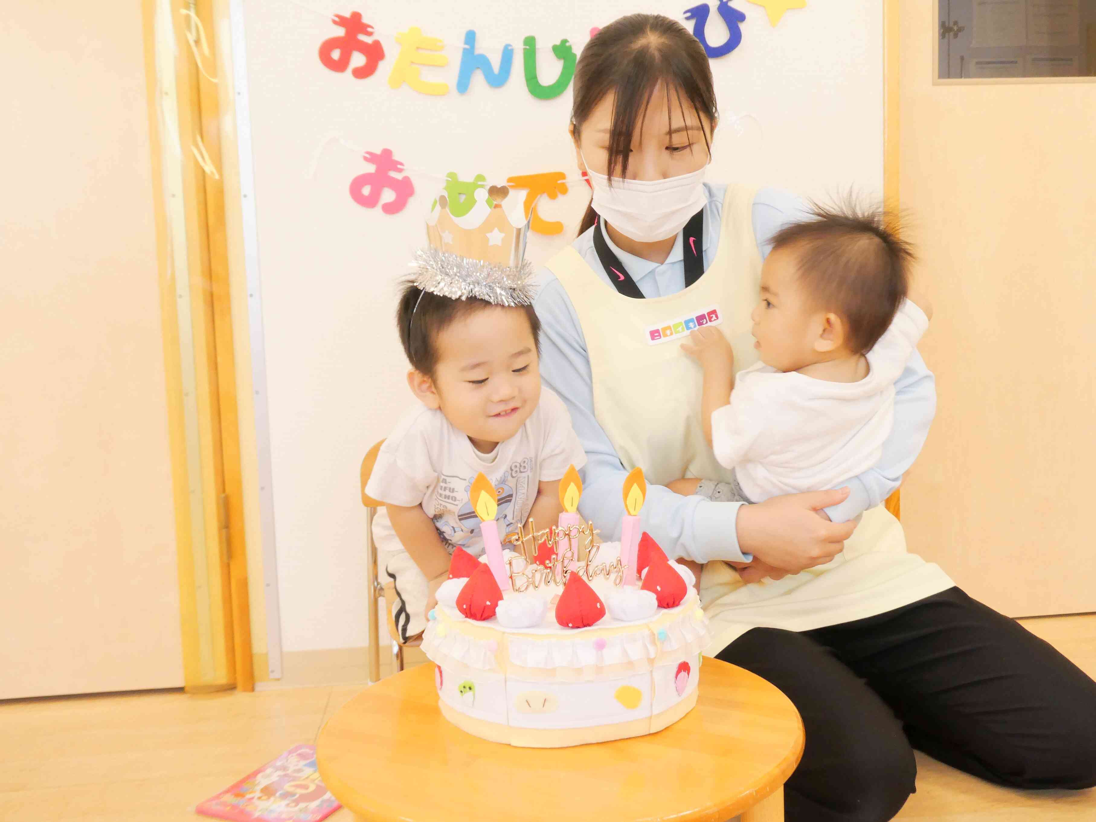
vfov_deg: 40.7
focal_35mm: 35
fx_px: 1108
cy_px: 411
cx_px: 548
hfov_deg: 52.6
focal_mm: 6.3
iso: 125
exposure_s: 1/80
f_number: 3.7
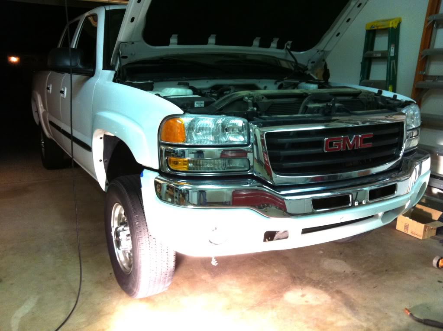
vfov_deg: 40.6
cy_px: 166
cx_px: 222
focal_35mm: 35
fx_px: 447
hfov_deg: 52.7
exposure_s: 1/15
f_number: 2.8
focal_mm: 3.9
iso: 125
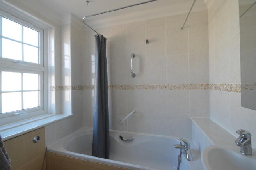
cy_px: 85
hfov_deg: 100.4
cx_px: 128
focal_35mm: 15
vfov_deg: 77.2
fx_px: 107
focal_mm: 10
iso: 3200
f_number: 16
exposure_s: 1/40
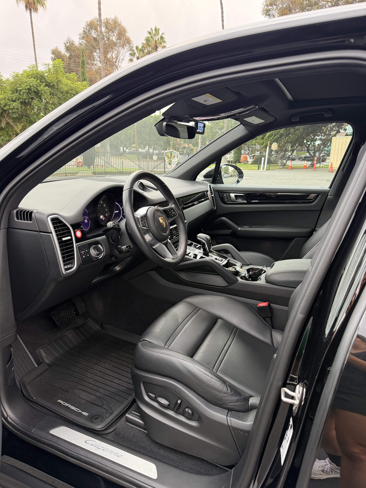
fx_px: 338
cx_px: 183
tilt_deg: -16.0
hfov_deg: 56.8
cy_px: 244
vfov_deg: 71.6
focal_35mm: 24
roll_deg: -1.5
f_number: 1.78
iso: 250
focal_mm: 6.76
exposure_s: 1/60
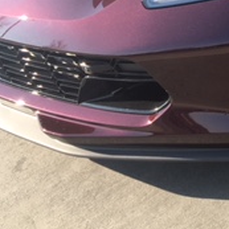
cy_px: -29
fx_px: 711
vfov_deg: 17.6
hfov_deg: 16.5
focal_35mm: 95
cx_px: 357
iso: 25
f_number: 2.2
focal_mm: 4.15
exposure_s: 1/452
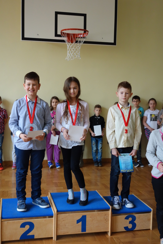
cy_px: 122
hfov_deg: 29.2
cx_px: 82
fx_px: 313
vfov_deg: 42.8
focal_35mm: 46
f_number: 3.2
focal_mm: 17.18
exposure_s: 1/50
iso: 500
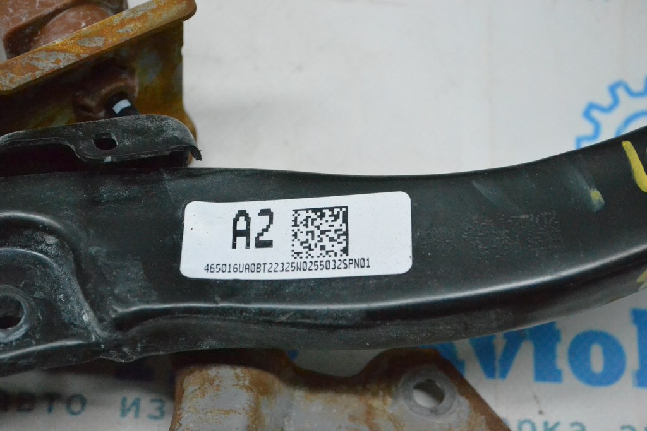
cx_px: 324
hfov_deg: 24.6
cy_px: 216
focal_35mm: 82
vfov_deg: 16.6
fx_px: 1483
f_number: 5.6
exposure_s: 1/1000
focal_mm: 55
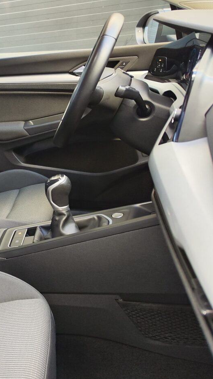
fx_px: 432
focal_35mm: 43
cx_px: -99
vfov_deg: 47.4
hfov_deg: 22.9
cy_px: 184
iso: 324
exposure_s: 1/100
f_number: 1.69
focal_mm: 7.01
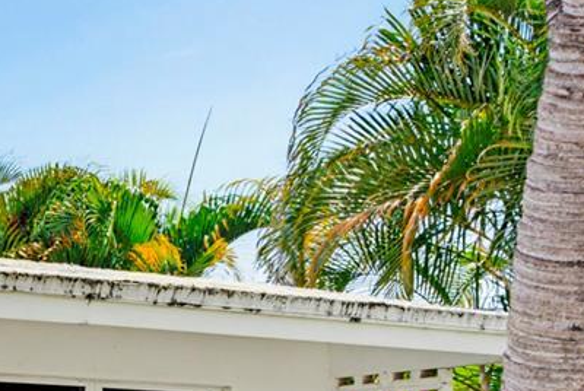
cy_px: 562
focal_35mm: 85
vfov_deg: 15.1
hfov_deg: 18.0
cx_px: -520
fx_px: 1378
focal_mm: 21.2
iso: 100
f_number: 6.3
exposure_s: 1/125
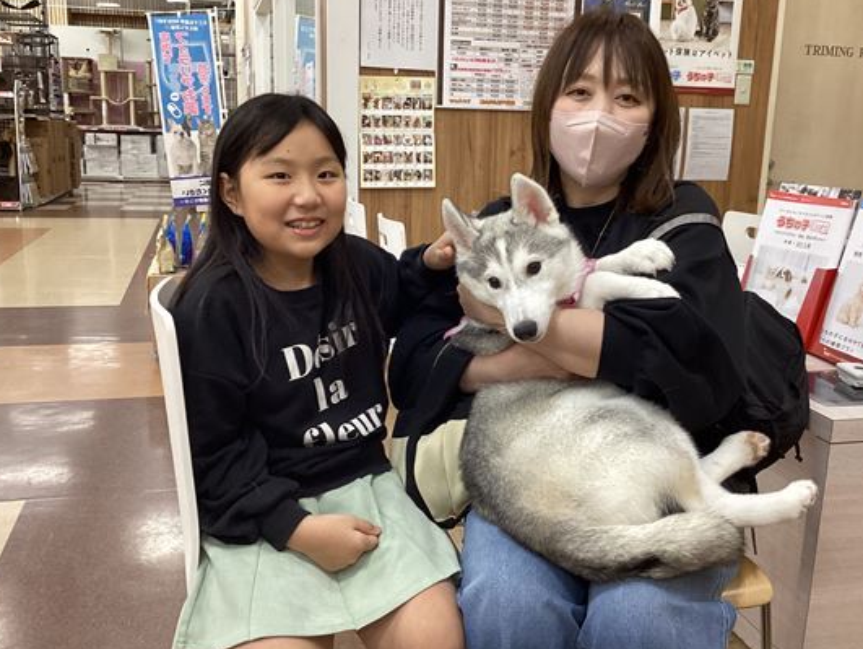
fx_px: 873
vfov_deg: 40.7
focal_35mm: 35
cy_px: 319
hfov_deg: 52.6
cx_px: 439
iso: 160
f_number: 2.4
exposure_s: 1/60
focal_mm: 3.3
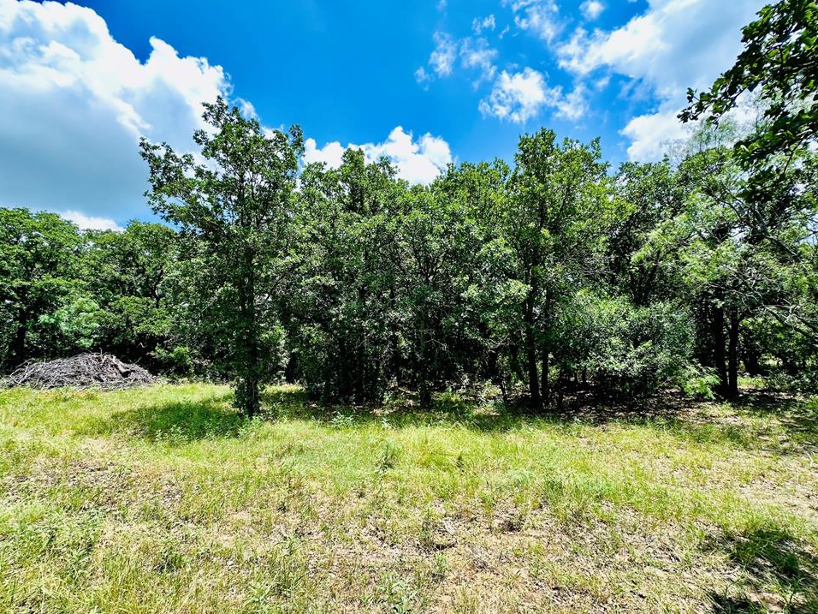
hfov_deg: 98.2
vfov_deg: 81.7
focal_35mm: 15
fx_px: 354
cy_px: 319
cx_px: 401
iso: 40
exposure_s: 1/447
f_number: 2.2
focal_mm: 2.22
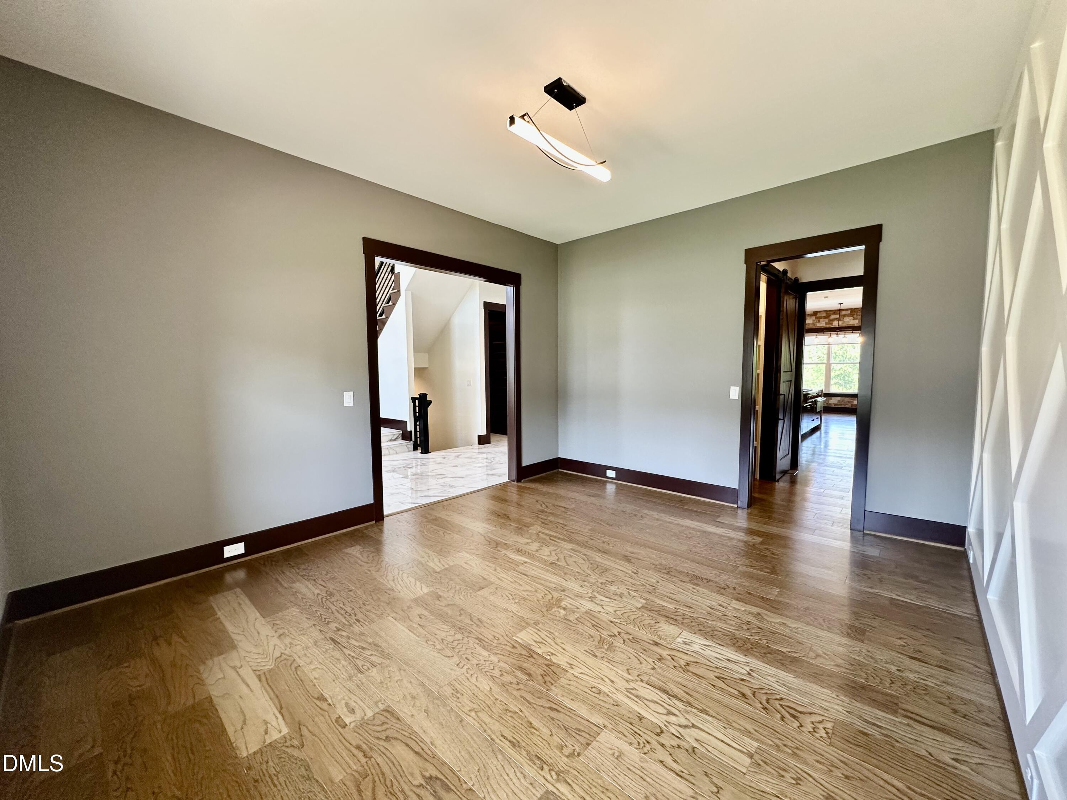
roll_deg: +0.1
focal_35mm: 14
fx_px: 432
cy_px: 400
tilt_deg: -3.7
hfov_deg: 102.1
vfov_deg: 85.7
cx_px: 534
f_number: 2.2
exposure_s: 1/120
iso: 200
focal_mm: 2.22
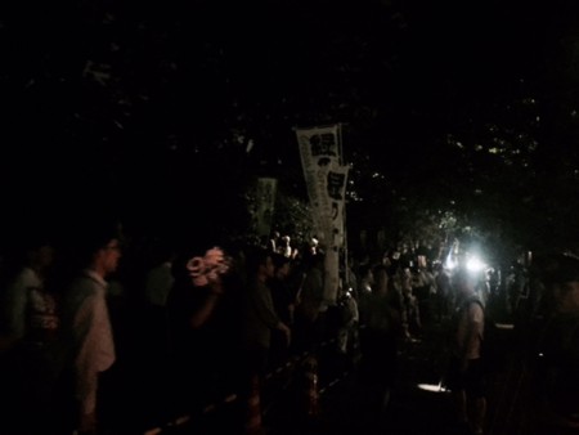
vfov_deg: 48.3
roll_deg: -3.6
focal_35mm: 29
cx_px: 290
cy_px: 218
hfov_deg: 61.6
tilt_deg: +8.2
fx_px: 485
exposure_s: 1/15
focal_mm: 4.15
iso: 2000
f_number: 2.2
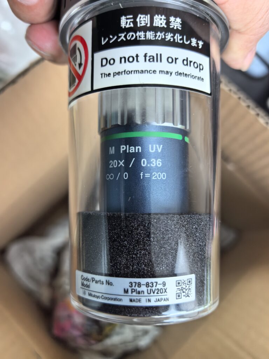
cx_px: 134
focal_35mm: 27
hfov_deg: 51.4
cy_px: 180
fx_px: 280
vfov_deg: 65.3
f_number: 2
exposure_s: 1/615
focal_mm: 6.98
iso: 1000
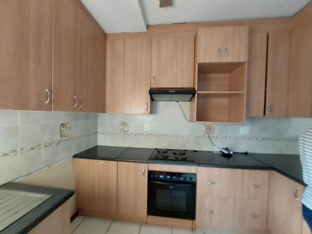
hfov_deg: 106.2
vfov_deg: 89.9
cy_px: 117
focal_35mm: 13
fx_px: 117
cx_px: 156
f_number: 2.2
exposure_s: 1/33
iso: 320
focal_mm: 1.74
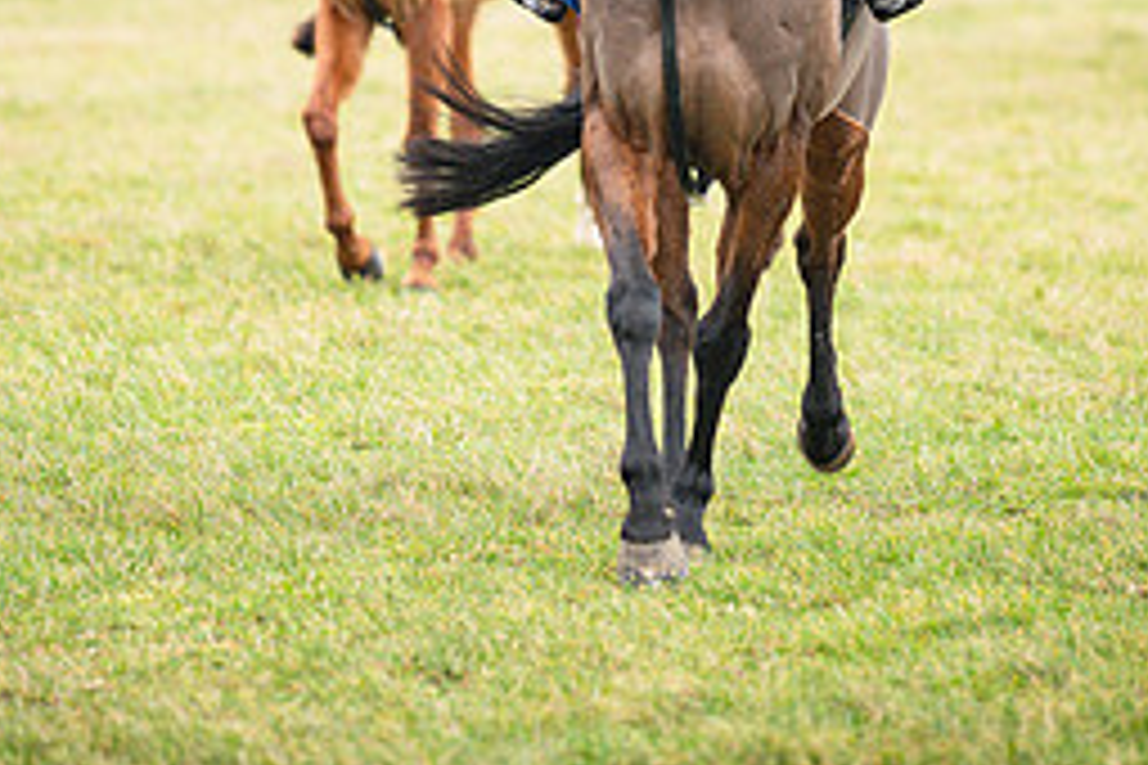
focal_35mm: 307
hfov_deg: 6.7
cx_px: 554
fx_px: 9789
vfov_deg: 4.5
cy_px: -43
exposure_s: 1/1200
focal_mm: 135
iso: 800
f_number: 1.9
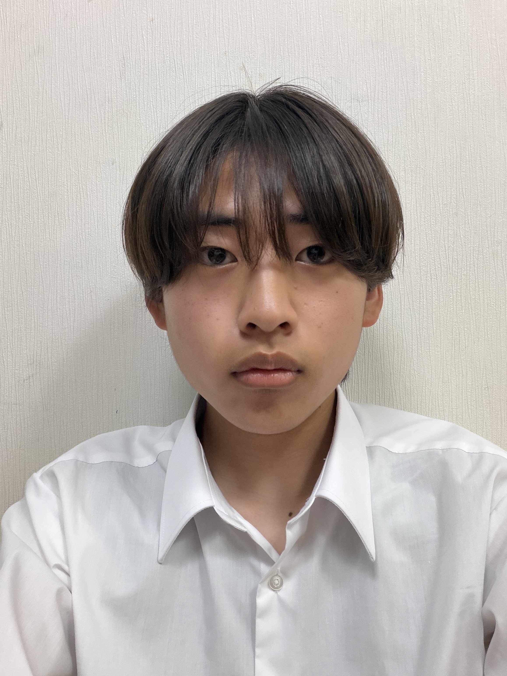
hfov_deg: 46.8
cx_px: 254
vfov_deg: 60.0
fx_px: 586
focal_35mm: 30
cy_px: 338
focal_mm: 2.71
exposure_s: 1/59
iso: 250
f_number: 1.9
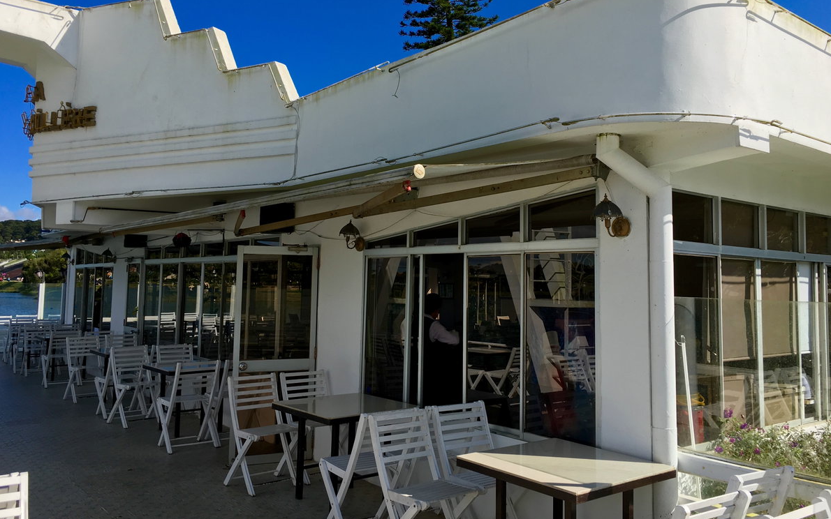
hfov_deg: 61.2
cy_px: 222
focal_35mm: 31
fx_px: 702
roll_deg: -1.6
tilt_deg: +6.2
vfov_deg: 40.5
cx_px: 418
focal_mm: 4.15
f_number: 2.2
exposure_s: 1/1451
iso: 25
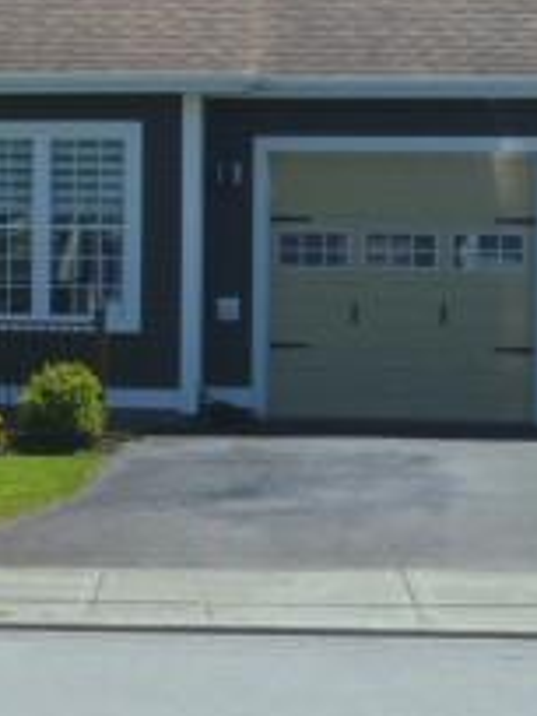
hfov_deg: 12.8
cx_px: -263
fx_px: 2275
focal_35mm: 110
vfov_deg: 17.8
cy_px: 235
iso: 80
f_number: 5.6
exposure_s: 1/200
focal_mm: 6.3
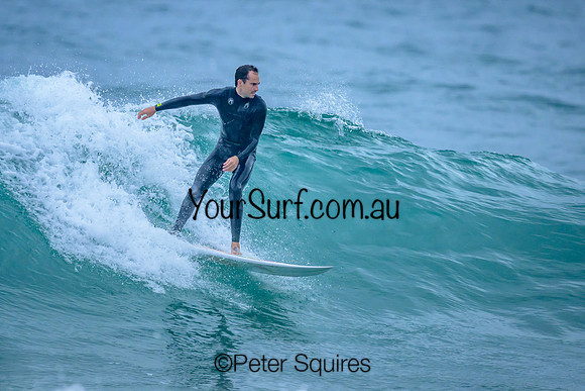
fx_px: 17702
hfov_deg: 1.9
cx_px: 235
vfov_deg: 1.3
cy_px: 125
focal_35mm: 1089
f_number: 6.3
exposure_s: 1/3200
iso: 1600
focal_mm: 800
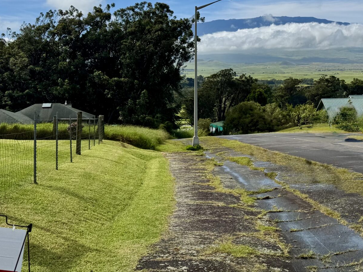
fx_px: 535
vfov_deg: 27.9
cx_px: 324
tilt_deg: +2.8
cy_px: 50
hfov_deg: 35.4
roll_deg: +0.1
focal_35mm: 51
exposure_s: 1/9009
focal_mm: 6.76
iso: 80
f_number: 1.78
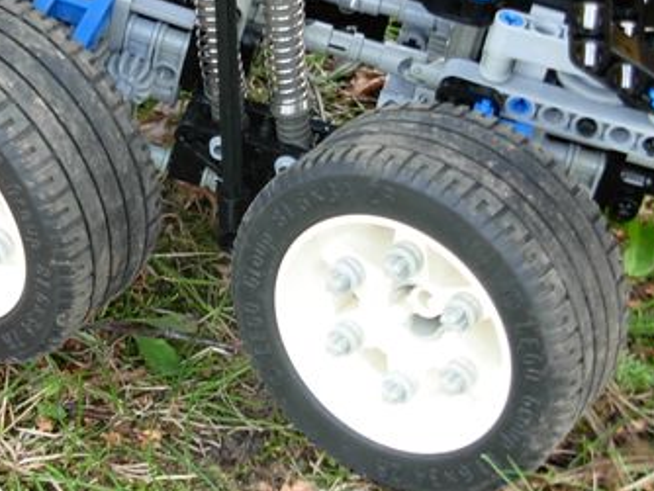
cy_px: 80
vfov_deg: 16.1
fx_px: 1720
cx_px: 178
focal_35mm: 91
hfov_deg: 21.4
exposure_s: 1/20.7
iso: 79
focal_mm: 6.3
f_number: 2.9
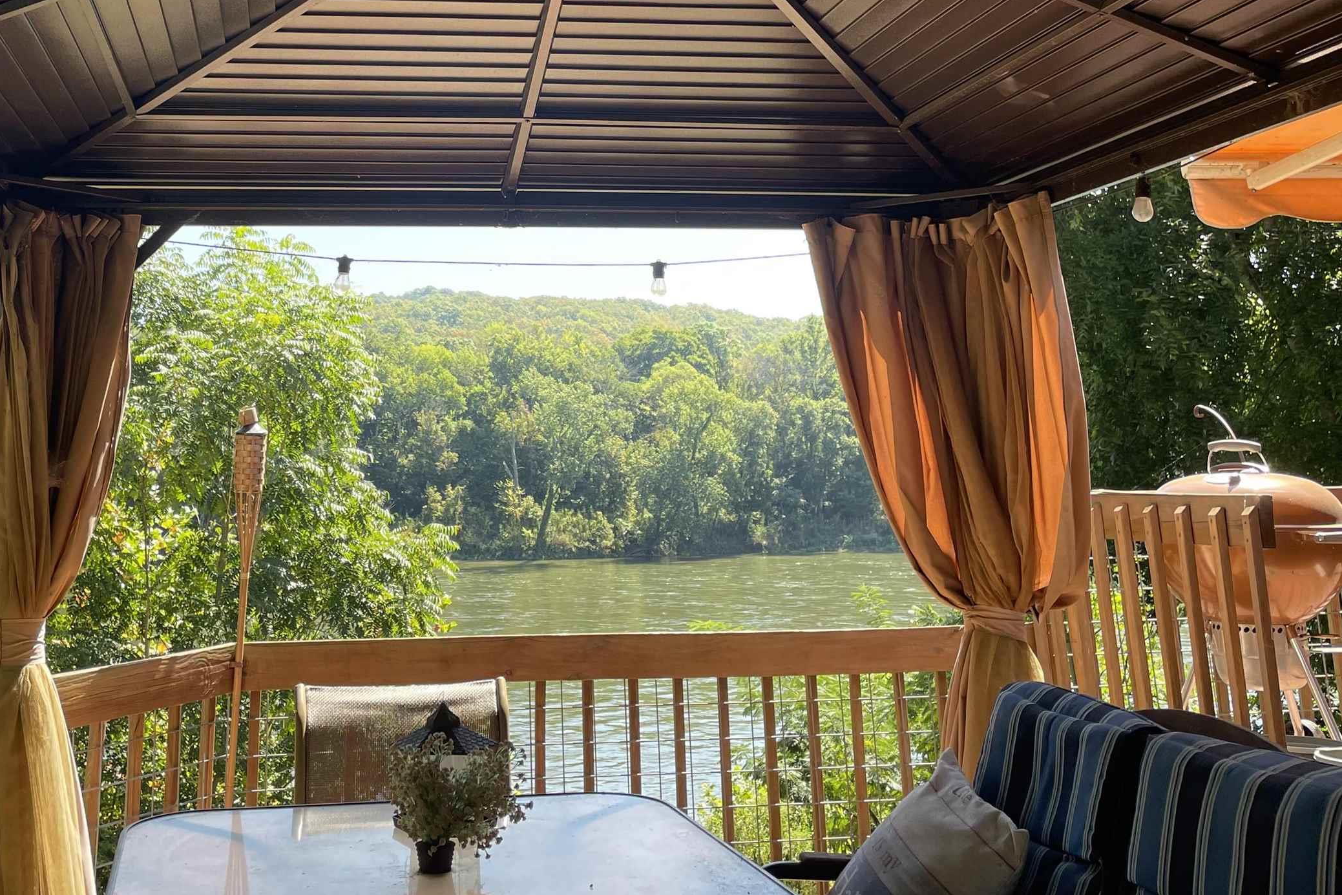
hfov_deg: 47.9
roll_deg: +0.8
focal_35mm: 40
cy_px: 173
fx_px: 1491
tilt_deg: +11.6
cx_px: 484
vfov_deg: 32.4
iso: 32
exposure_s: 1/433
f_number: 1.6
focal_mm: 4.2
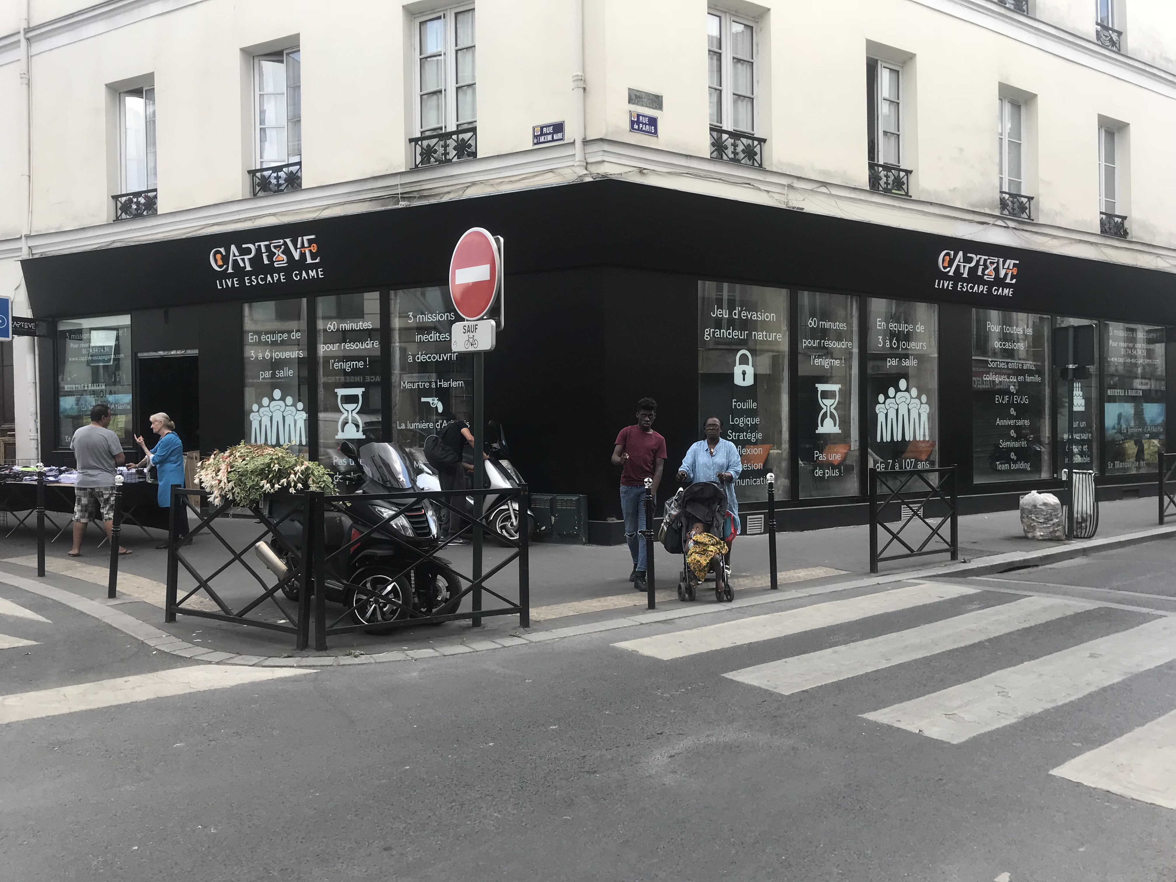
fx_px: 951
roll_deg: +0.8
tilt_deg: +1.1
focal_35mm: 28
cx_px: 588
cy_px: 441
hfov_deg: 63.4
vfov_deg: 49.7
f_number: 1.8
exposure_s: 1/365
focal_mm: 3.99
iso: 20
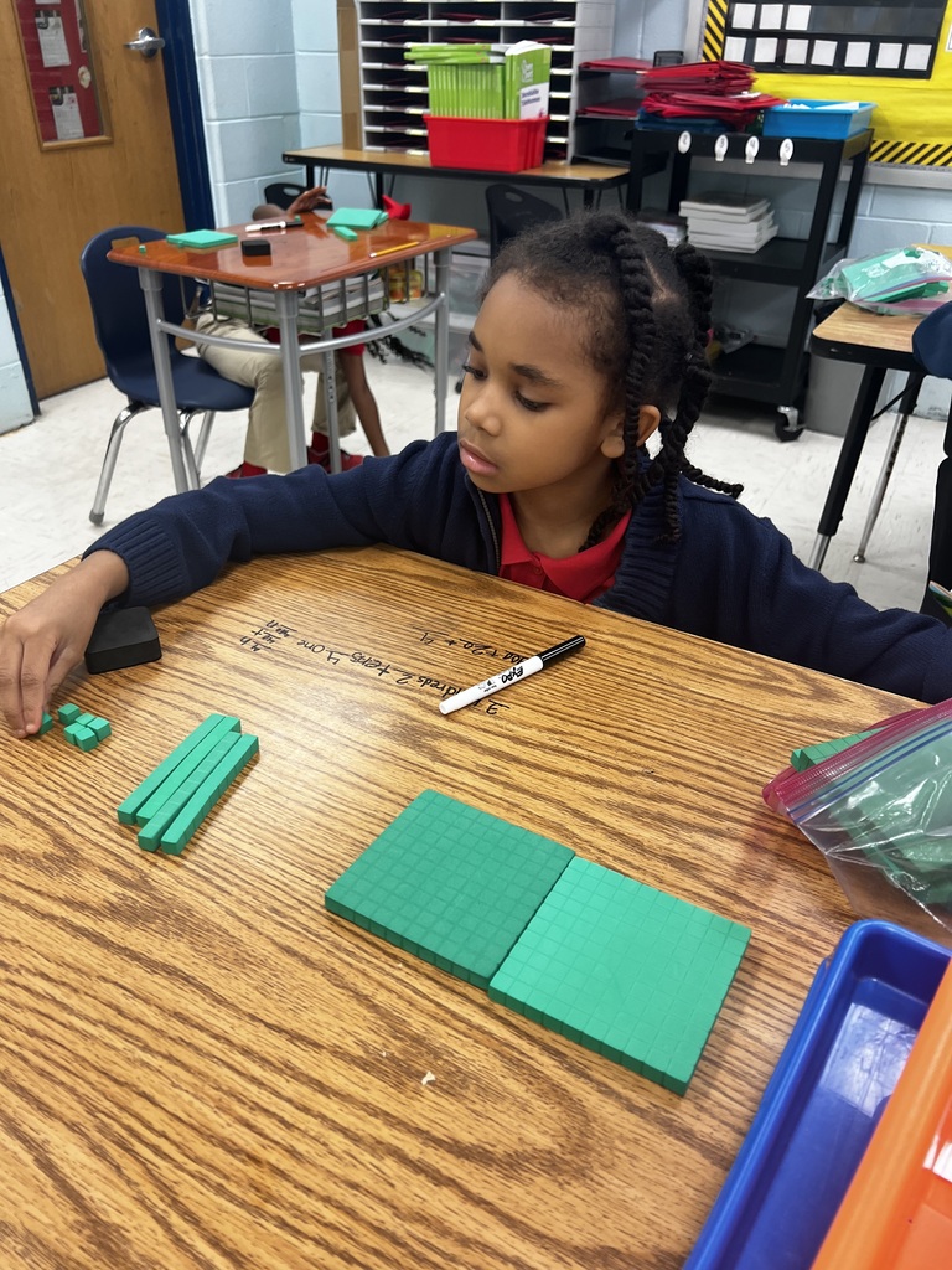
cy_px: 635
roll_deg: +1.3
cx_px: 476
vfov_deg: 67.3
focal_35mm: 26
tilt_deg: -32.8
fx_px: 953
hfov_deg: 53.1
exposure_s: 1/120
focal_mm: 5.7
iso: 125
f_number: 1.5
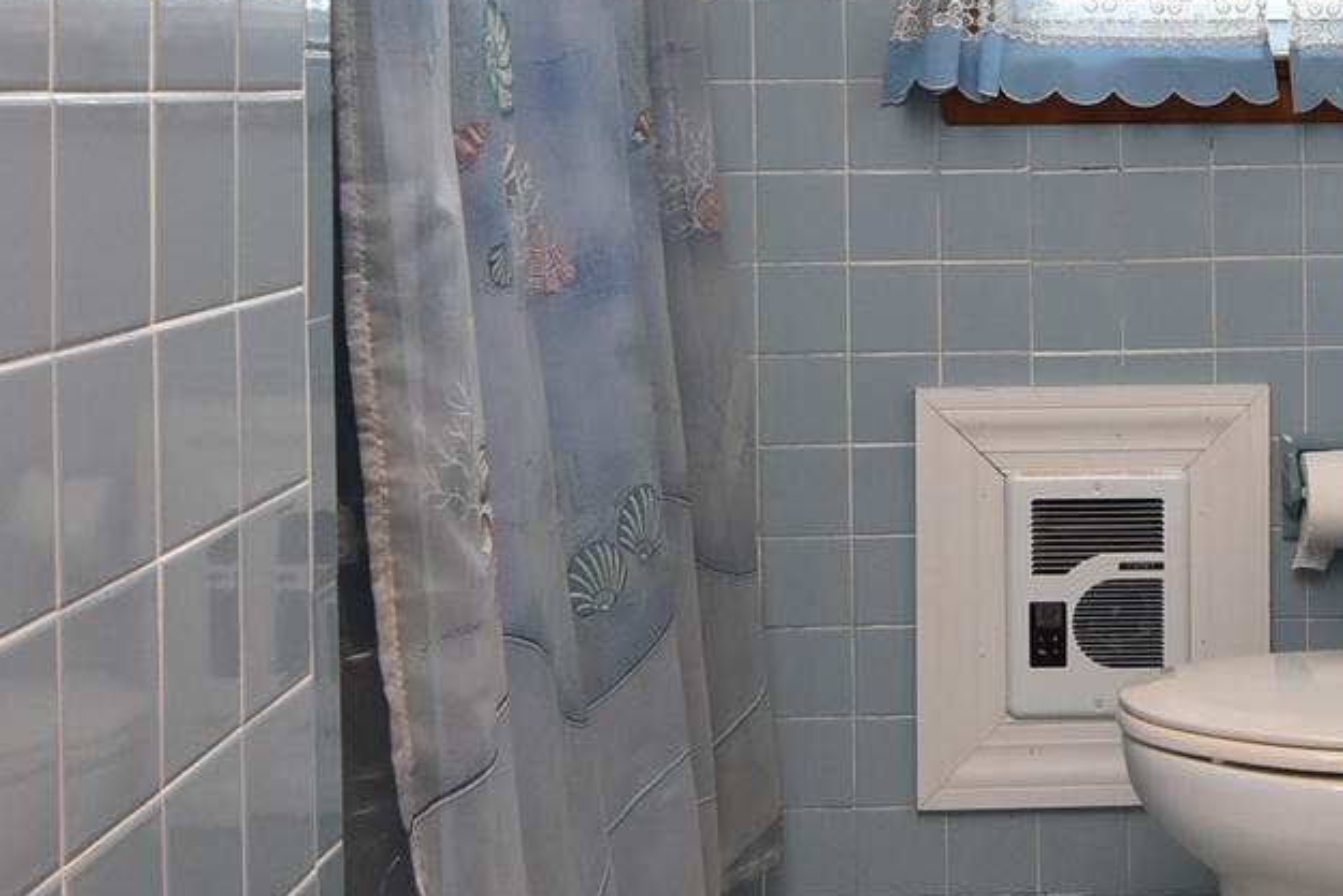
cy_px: 99
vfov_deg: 22.5
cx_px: 1095
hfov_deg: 32.9
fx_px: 2201
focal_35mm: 59
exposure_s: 1/80
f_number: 8
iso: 800
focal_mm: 12
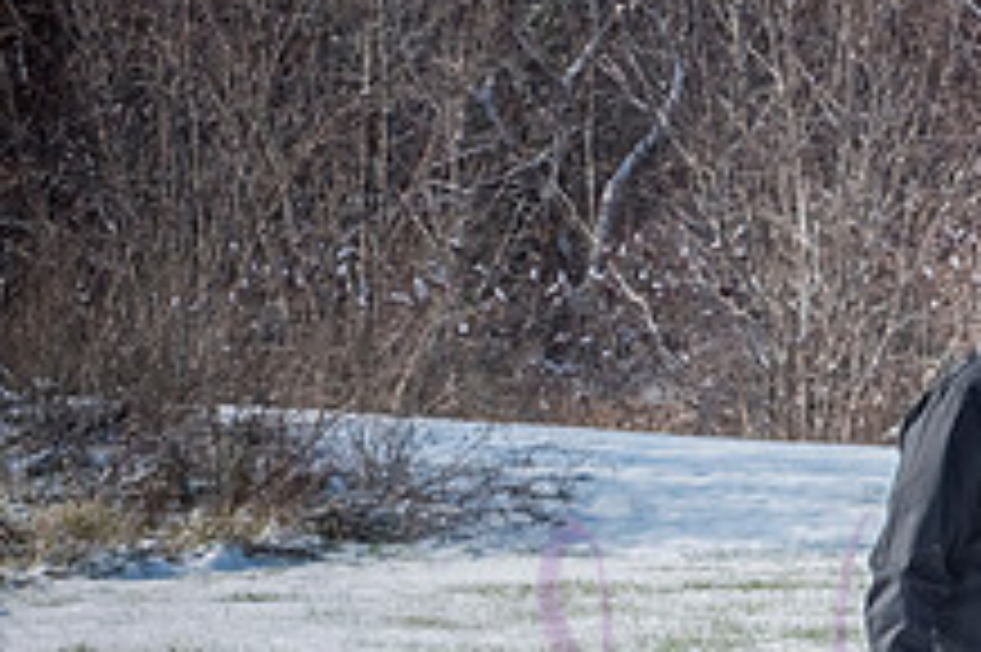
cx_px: 1296
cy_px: 587
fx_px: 5800
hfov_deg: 9.5
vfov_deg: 6.4
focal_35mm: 213
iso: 640
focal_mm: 80
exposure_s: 1/1000
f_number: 16
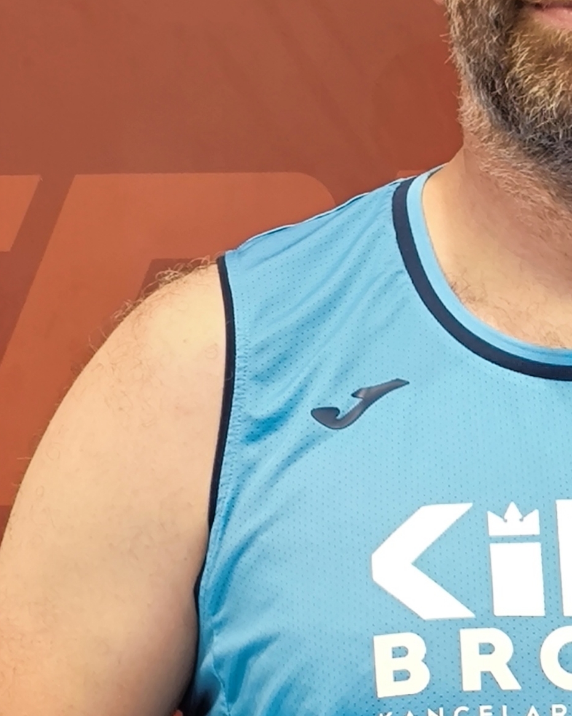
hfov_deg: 12.3
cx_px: 584
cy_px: 561
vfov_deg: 15.4
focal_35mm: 124
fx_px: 2624
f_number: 1.9
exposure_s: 1/50
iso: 200
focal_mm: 6.92
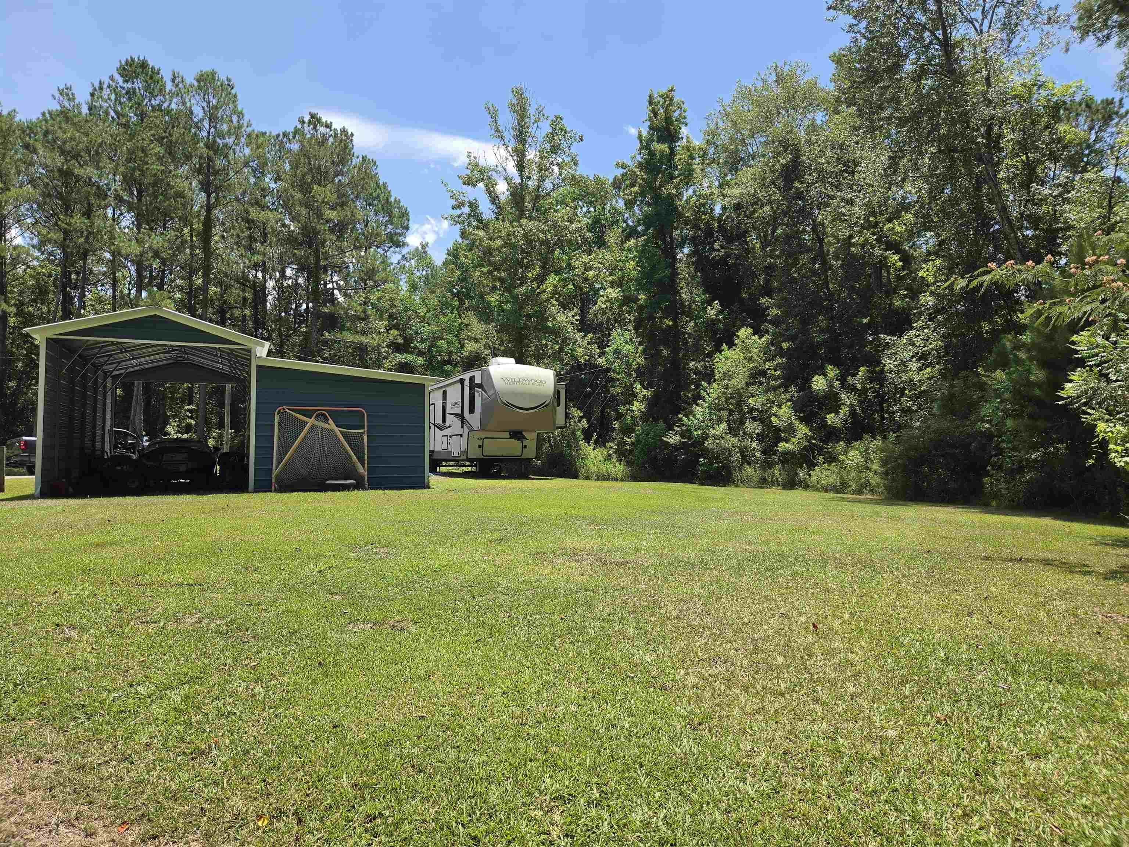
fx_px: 750
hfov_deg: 73.9
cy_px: 424
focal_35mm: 23
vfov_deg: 58.9
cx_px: 564
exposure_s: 1/2985
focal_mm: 5.4
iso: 80
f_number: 1.8
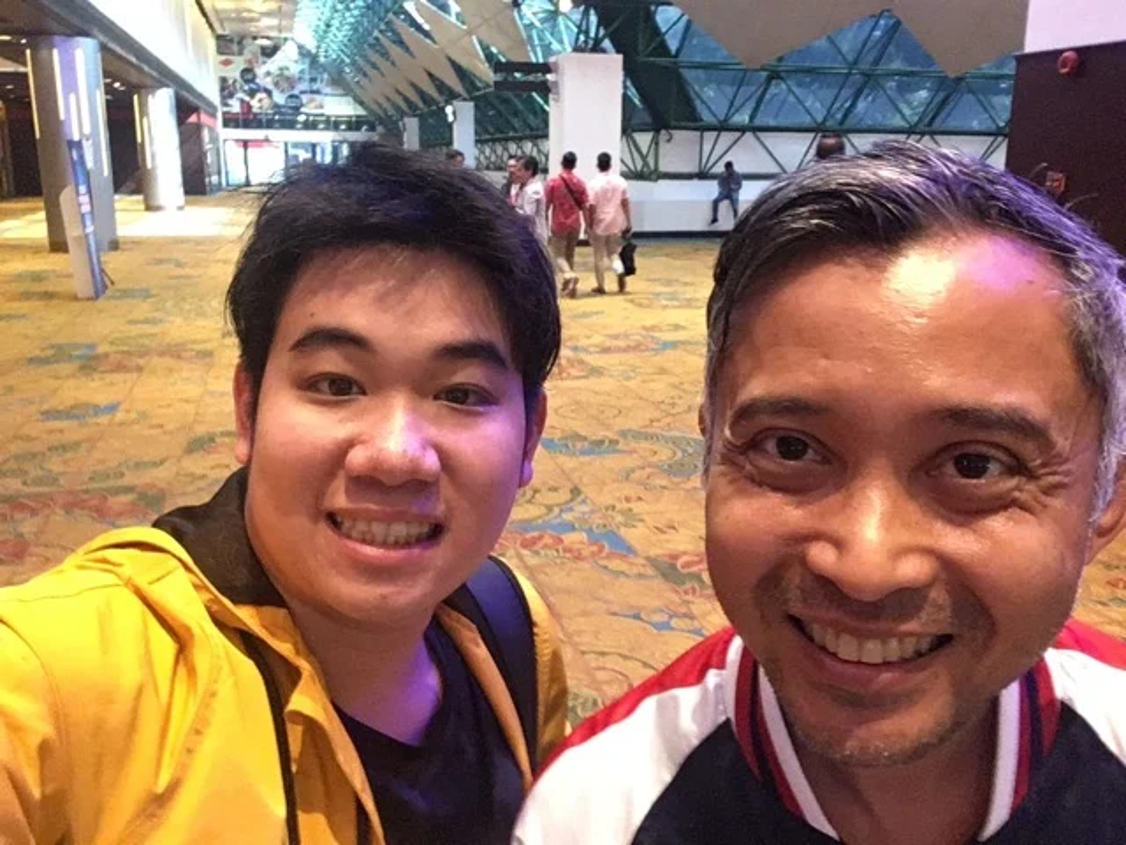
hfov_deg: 58.4
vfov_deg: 45.4
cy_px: 422
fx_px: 1008
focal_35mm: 31
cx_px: 563
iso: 500
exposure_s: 1/33
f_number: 2.4
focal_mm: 2.15
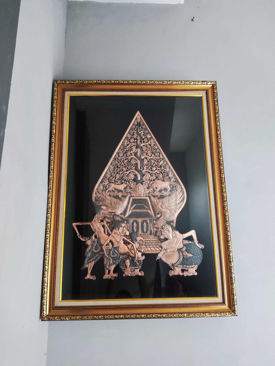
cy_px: 183
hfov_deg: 54.9
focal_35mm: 25
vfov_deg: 69.4
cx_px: 138
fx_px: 265
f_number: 1.79
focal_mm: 4.71
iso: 1556
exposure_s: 1/25
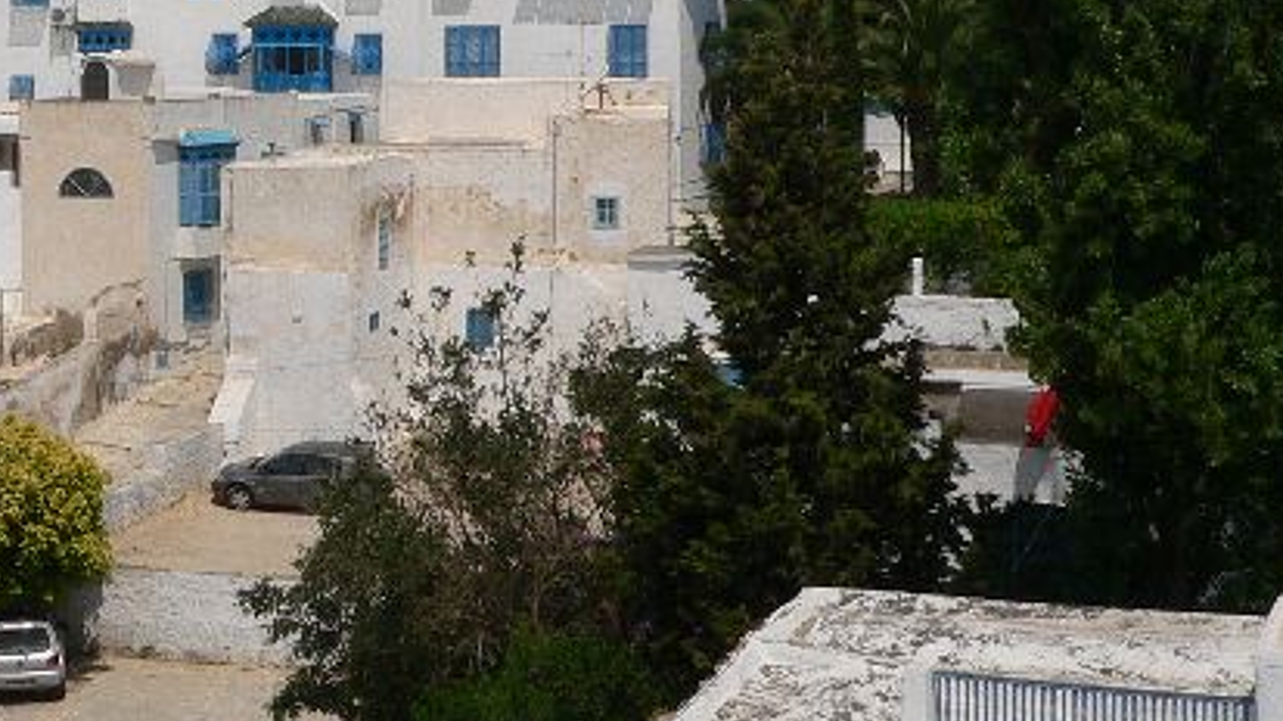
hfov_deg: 27.1
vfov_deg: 15.6
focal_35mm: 76
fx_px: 2585
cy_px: 12
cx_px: 180
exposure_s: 1/1000
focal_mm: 6
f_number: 6.5
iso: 80
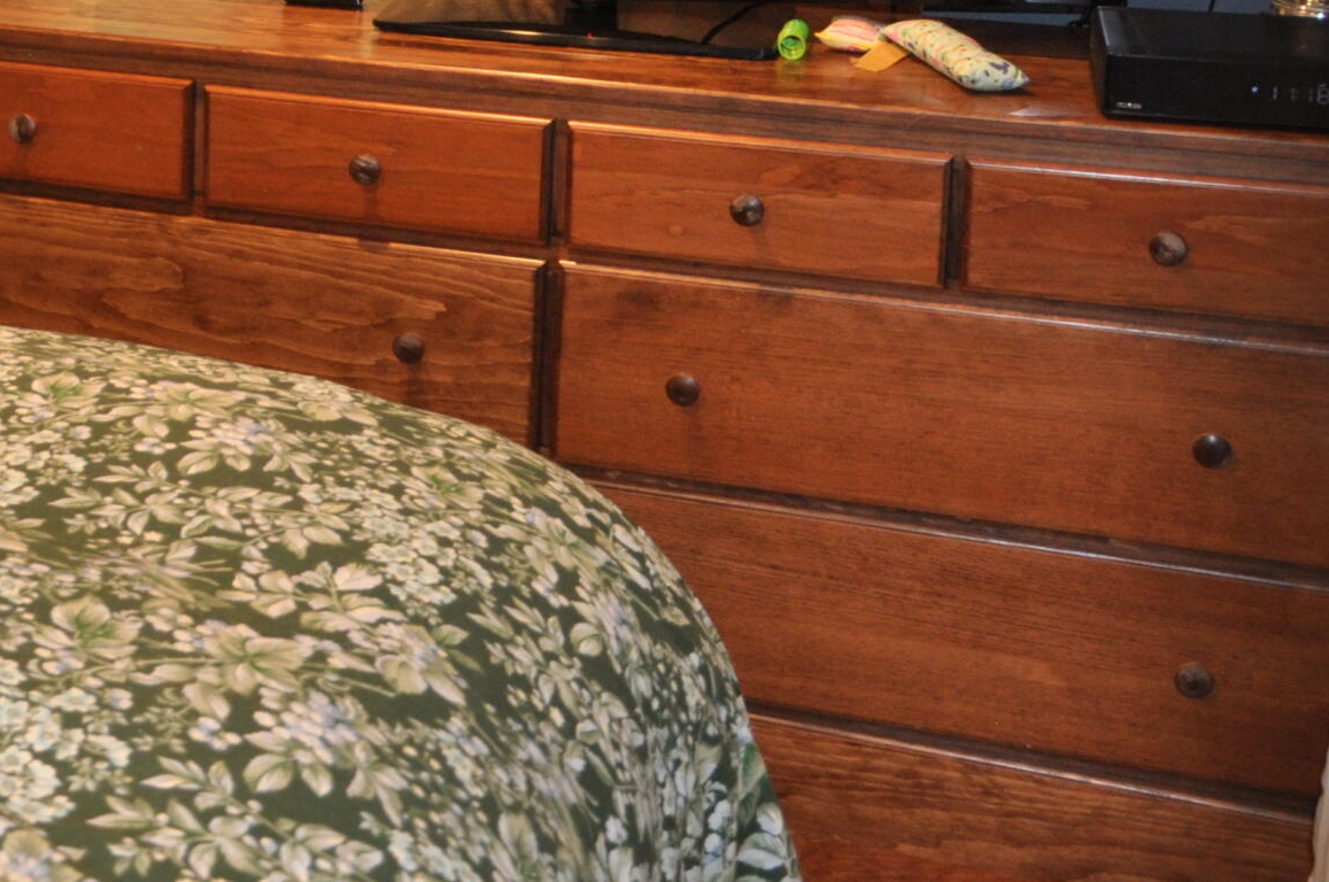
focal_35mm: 70
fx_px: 2581
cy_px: -208
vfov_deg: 18.3
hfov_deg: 26.0
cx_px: -241
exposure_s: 1/30
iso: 560
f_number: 3.5
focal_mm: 18
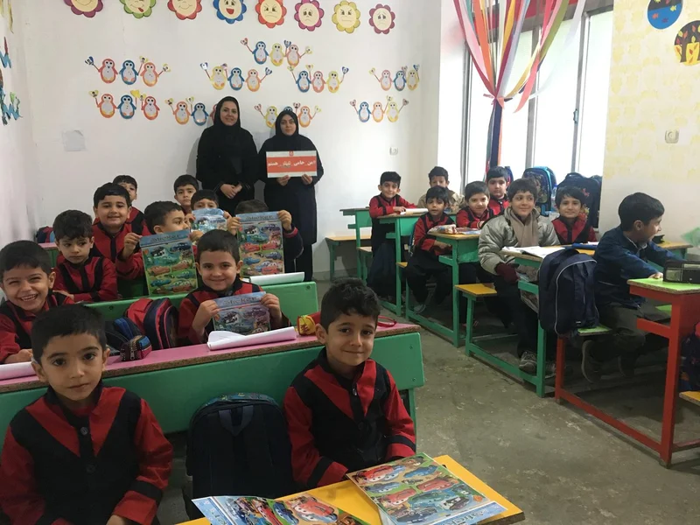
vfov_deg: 48.2
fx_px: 586
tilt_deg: -11.3
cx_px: 350
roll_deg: +0.6
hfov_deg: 61.7
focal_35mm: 29
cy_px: 262
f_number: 2.2
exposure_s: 1/17
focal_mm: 4.15
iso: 250
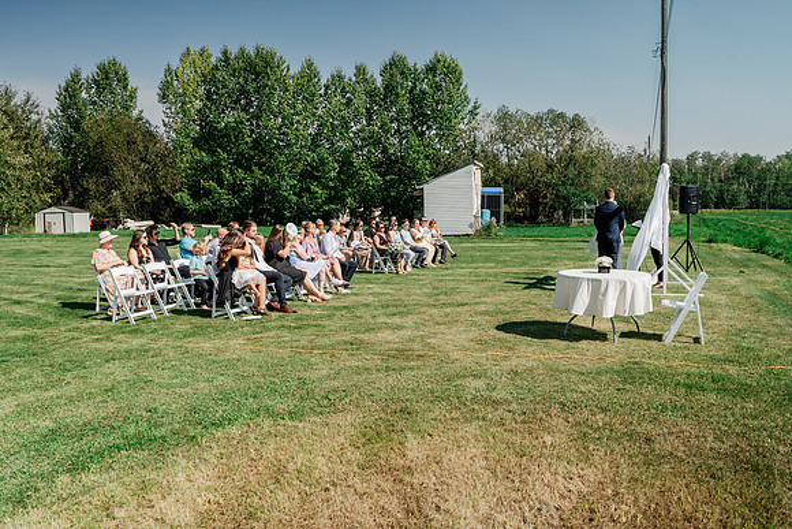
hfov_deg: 65.5
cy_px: 264
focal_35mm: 28
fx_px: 616
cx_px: 396
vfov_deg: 46.4
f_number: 7.1
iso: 400
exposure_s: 1/200
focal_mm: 28
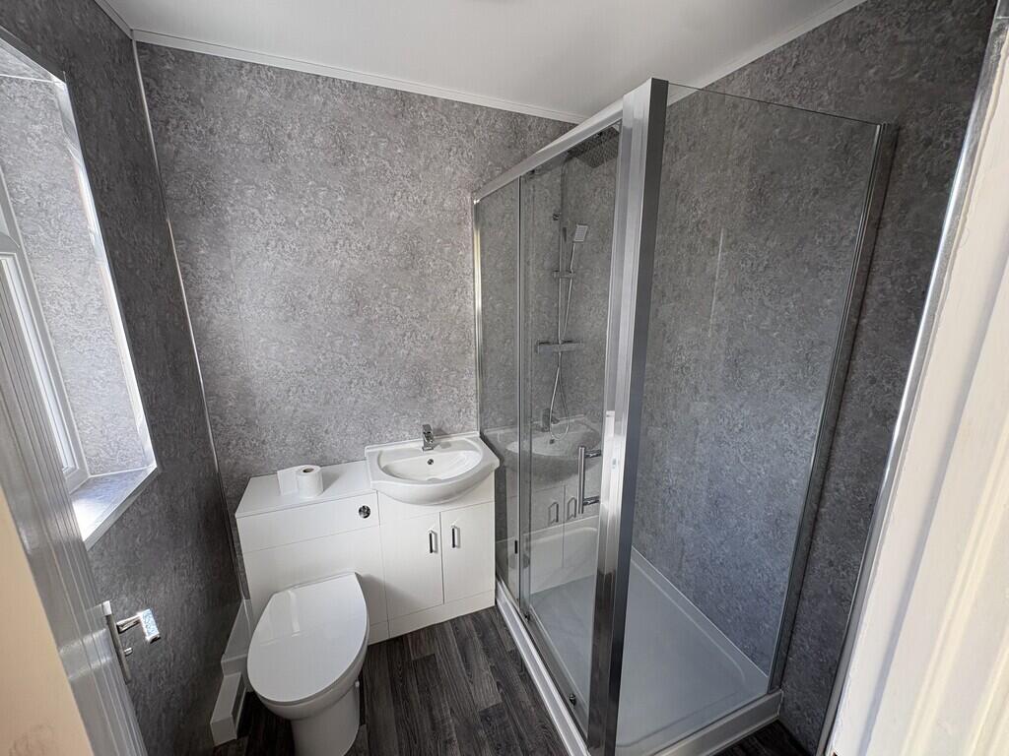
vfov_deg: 85.7
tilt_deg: -13.9
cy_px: 378
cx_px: 504
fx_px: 408
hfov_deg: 102.1
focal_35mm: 14
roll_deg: +1.0
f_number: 2.2
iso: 50
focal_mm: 2.22
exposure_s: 1/99
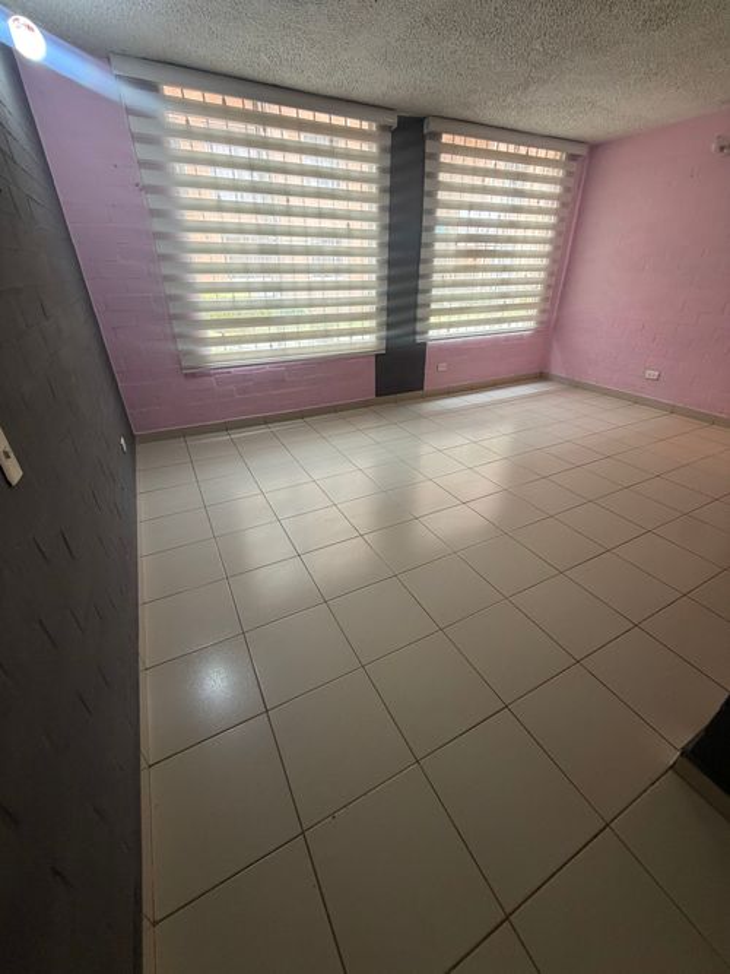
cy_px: 487
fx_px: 394
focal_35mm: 14
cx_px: 365
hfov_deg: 85.7
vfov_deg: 102.1
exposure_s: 1/60
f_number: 2.2
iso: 250
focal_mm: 2.22
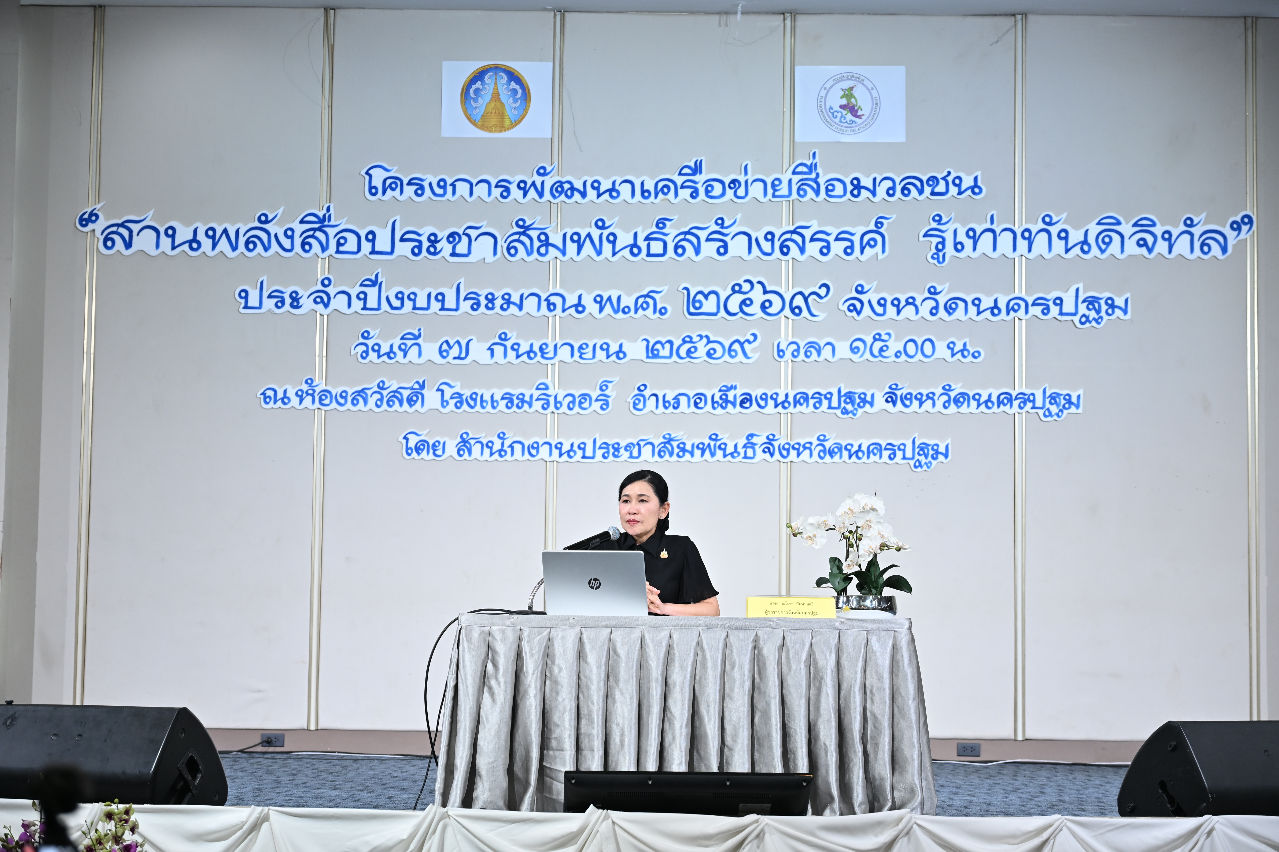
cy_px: 426
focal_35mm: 66
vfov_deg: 20.6
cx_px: 640
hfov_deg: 30.5
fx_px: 2345
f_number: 4
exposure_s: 1/200
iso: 800
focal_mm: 66
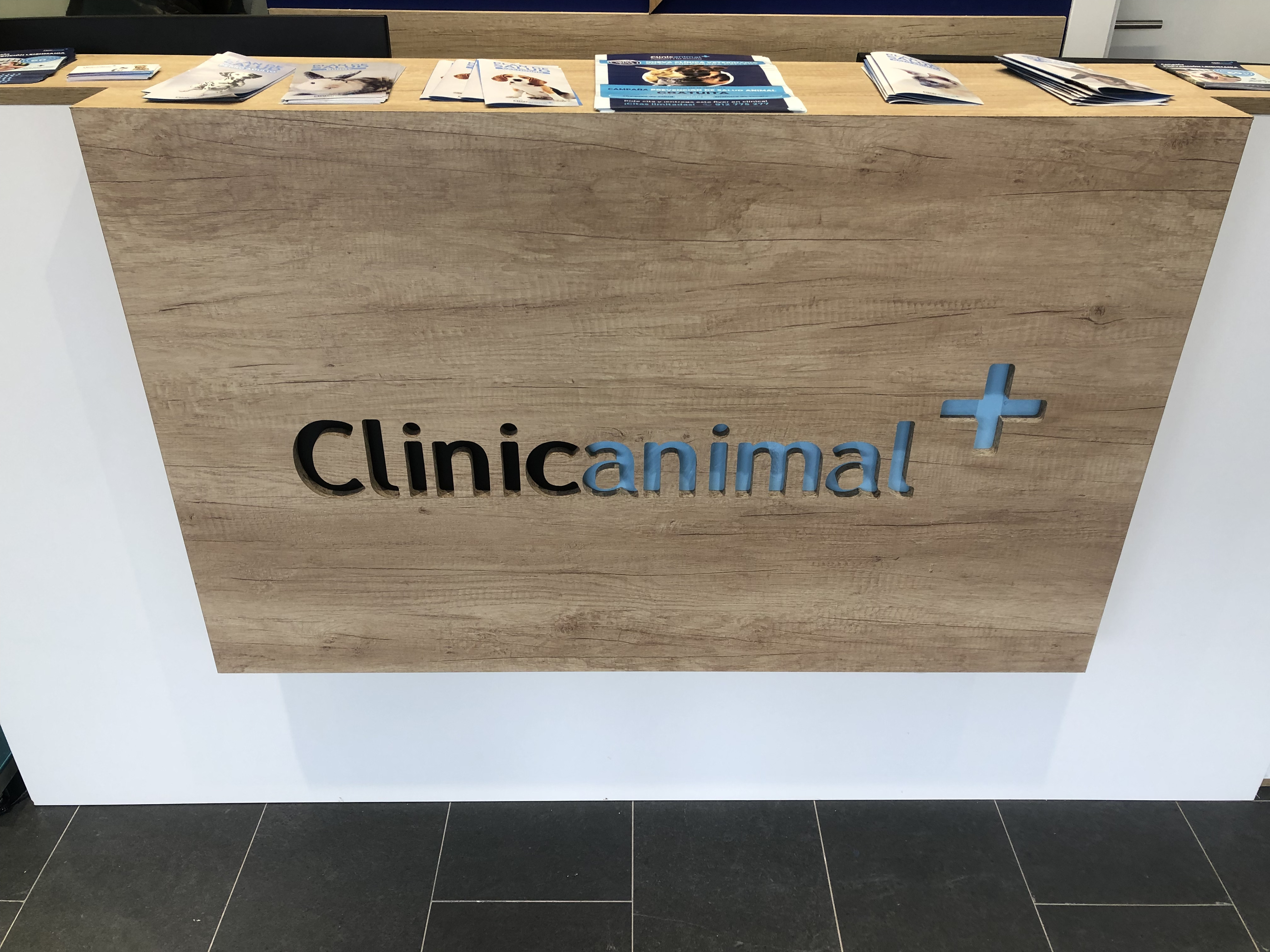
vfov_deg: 49.7
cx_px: 635
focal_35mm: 28
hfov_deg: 63.4
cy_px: 476
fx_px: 1027
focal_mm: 3.99
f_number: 1.8
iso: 20
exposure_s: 1/50
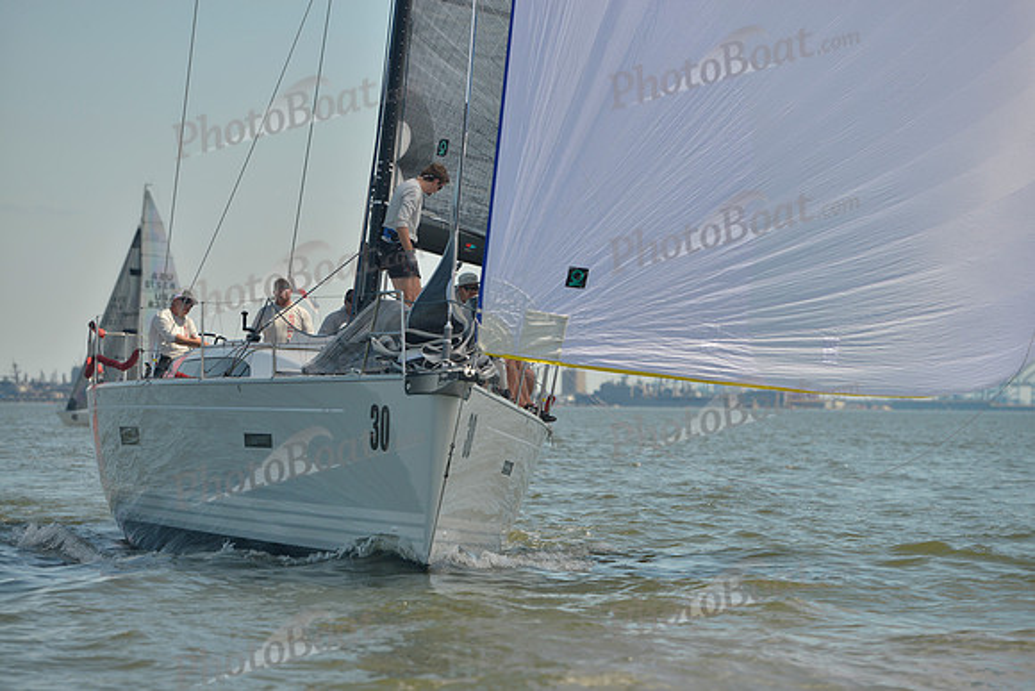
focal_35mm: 150
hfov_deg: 13.7
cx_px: 518
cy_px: 346
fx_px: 4313
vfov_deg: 9.2
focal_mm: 150
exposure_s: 1/1250
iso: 200
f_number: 5
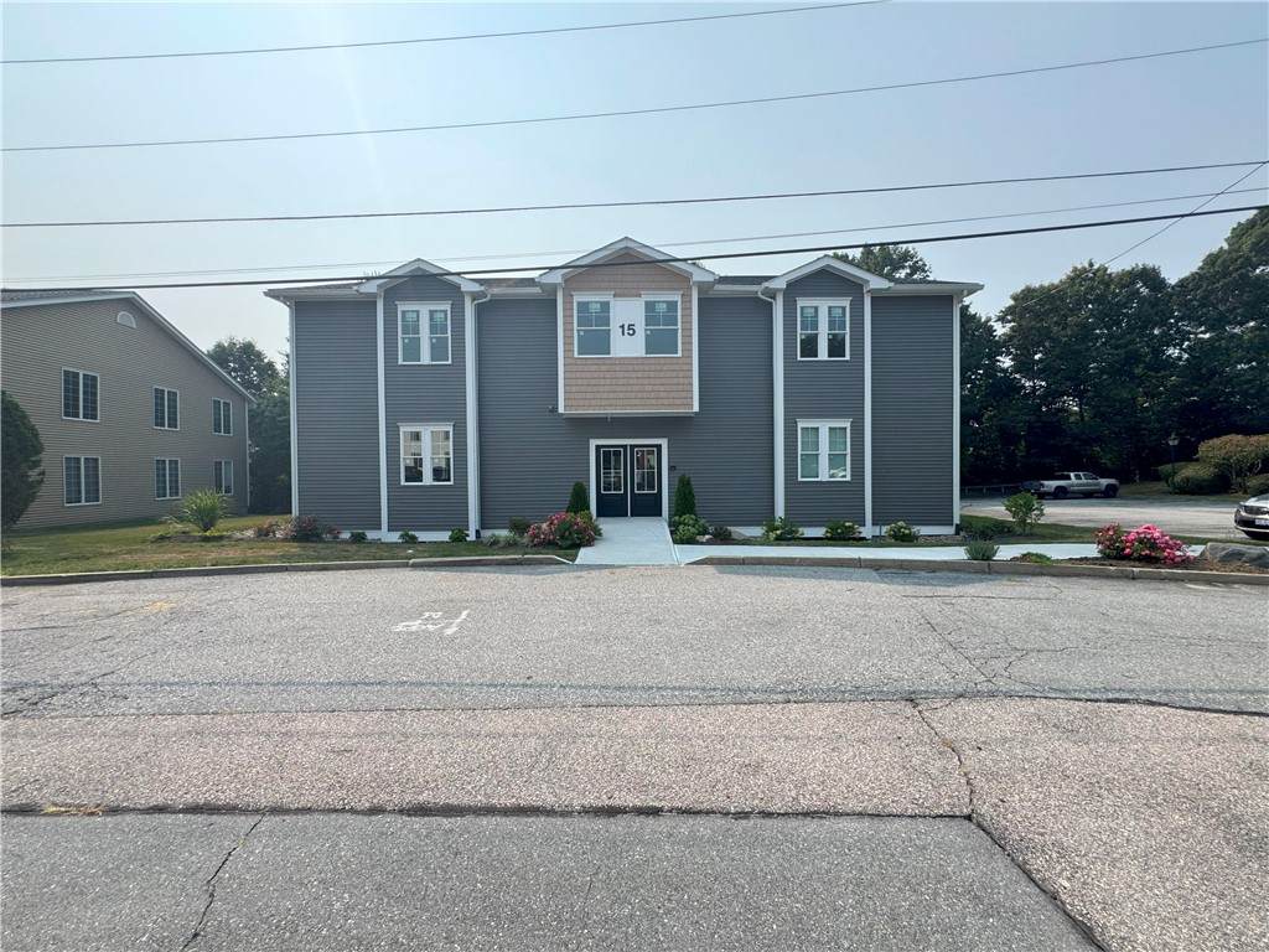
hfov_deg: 102.1
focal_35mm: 14
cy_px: 476
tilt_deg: -0.4
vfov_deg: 85.7
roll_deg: +0.2
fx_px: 513
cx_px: 634
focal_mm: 2.22
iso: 50
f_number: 2.2
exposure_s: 1/1346
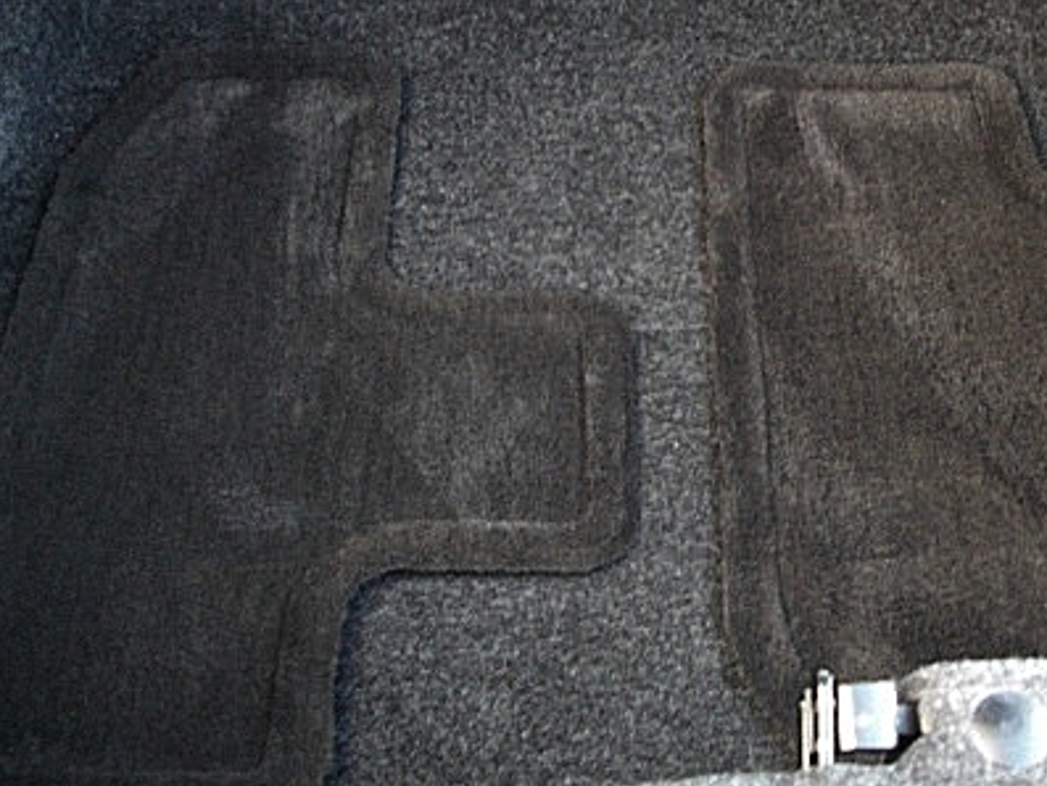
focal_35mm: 58
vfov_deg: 24.9
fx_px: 1755
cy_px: 164
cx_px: 709
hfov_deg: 32.9
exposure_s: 1/80
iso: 800
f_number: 2.8
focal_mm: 6.3
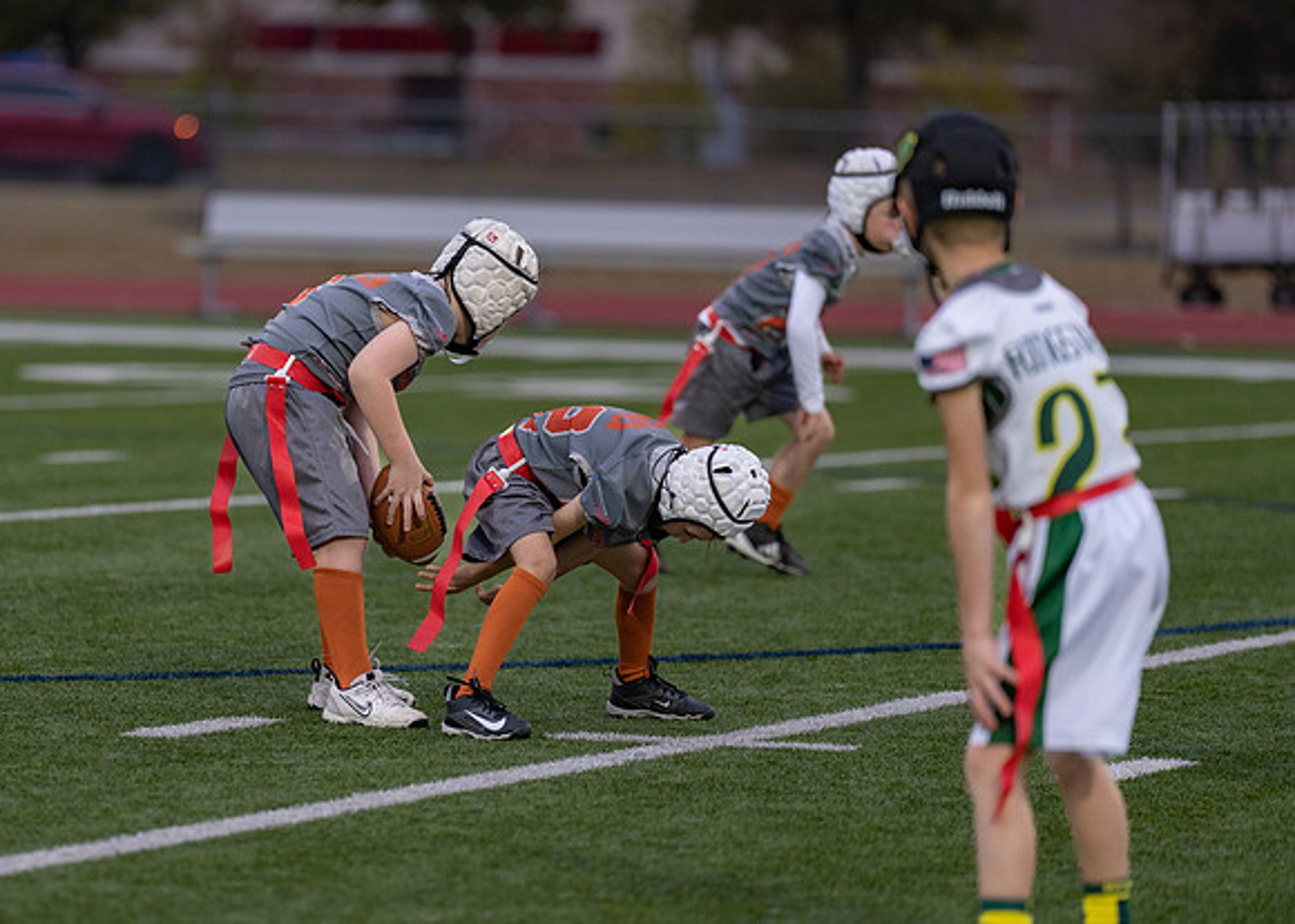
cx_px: 452
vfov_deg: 5.3
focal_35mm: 274
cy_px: 491
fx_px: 10070
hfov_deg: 7.4
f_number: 2.8
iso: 800
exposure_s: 1/1000
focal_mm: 200
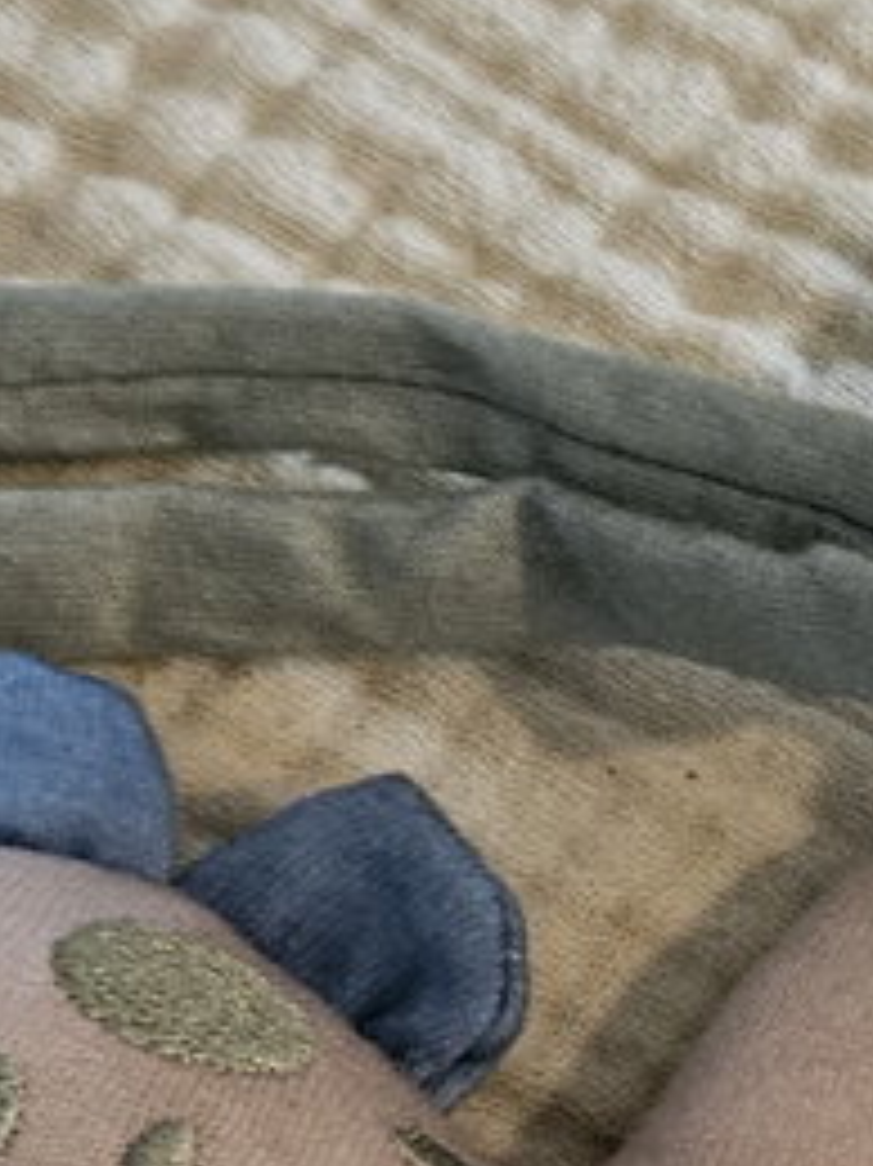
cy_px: 867
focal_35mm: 147
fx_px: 4947
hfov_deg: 9.4
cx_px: 1728
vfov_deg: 13.4
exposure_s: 1/100
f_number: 1.8
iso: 500
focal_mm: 5.4
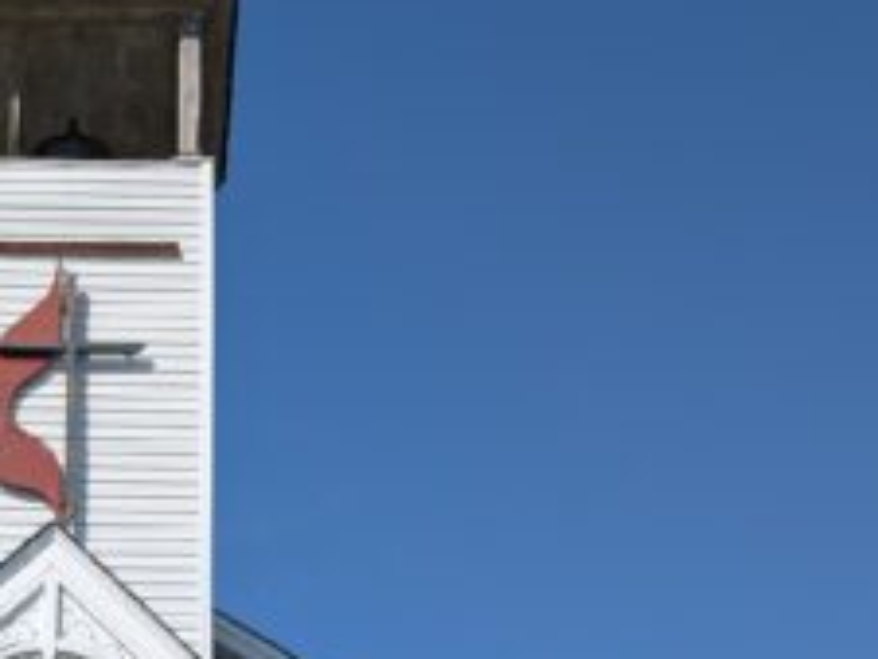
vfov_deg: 17.1
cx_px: 121
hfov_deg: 23.3
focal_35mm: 82
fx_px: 2081
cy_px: 831
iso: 22
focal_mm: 6.9
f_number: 1.68
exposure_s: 1/1890
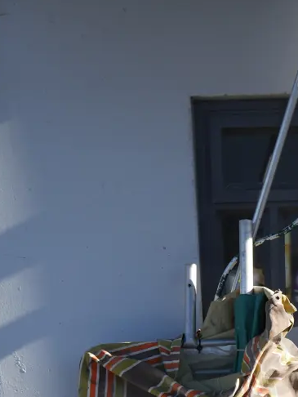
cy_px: 404
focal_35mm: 59
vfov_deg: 30.2
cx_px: 256
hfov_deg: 24.3
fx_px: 677
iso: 200
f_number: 5.6
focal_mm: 14
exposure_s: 1/250
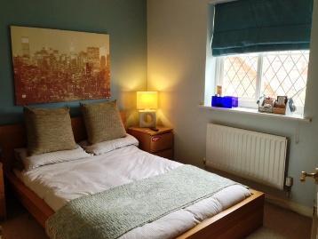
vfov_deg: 43.0
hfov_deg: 55.3
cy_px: 120
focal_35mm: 33
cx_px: 159
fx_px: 303
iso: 64
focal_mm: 4.13
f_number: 2.4
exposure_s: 1/20
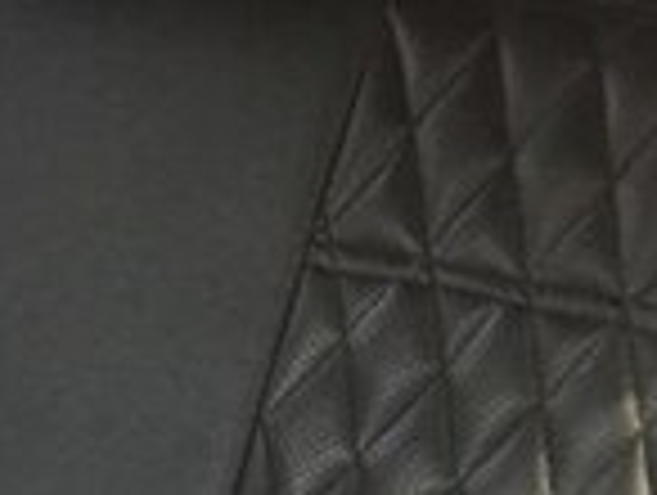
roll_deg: +2.2
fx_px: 2490
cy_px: 682
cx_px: -436
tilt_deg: -24.1
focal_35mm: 131
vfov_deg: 11.0
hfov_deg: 13.8
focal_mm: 4.15
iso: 125
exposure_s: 1/33
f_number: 2.2
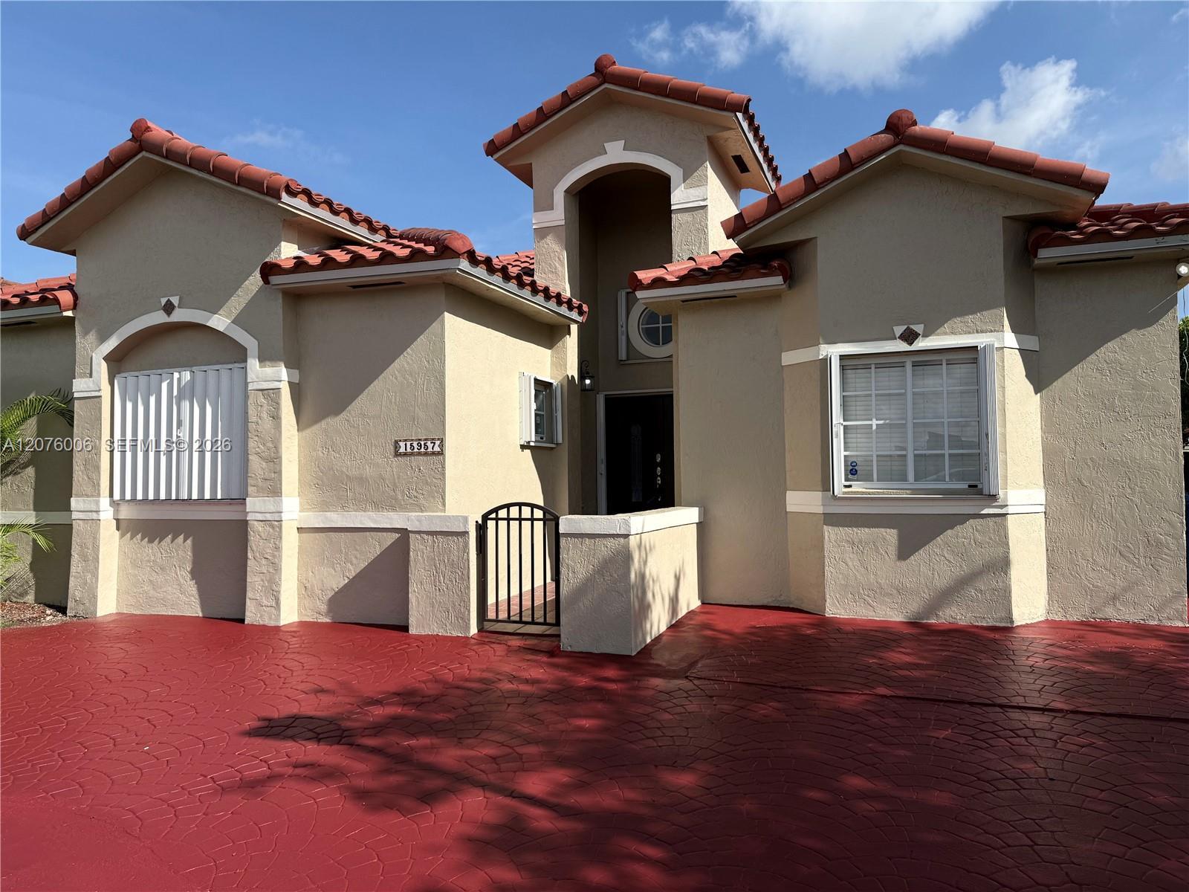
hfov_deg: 71.6
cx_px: 594
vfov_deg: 56.8
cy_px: 446
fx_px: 824
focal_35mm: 24
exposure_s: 1/5319
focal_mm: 6.76
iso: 80
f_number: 1.78
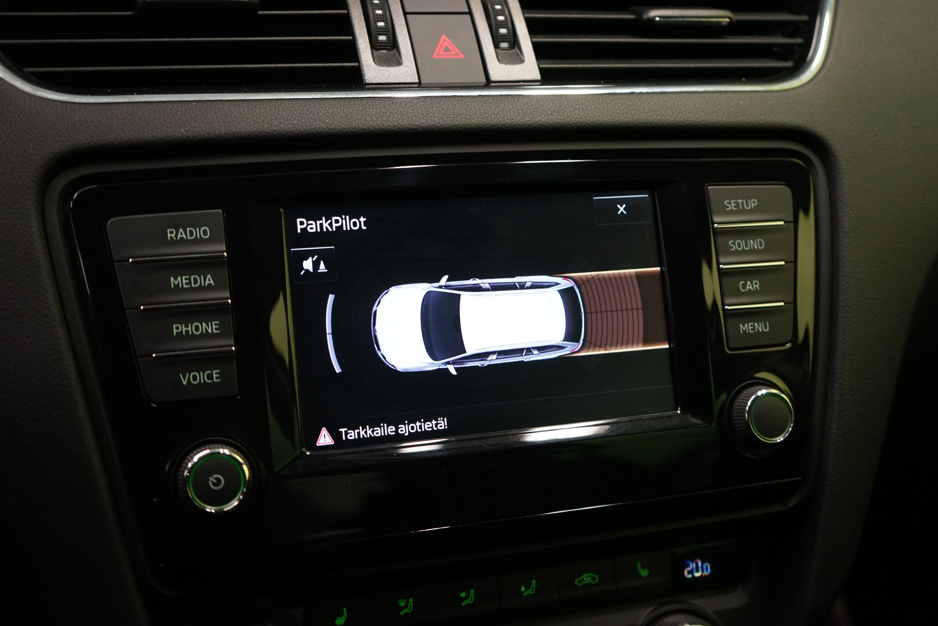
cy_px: 313
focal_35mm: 41
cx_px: 469
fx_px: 1068
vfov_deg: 32.6
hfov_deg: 47.4
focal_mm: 41
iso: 3200
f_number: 4.5
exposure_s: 1/60
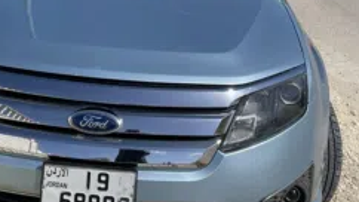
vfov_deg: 18.1
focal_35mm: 60
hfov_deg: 34.8
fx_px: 571
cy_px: -93
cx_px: 142
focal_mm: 5.1
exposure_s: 1/4525
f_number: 1.6
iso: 32
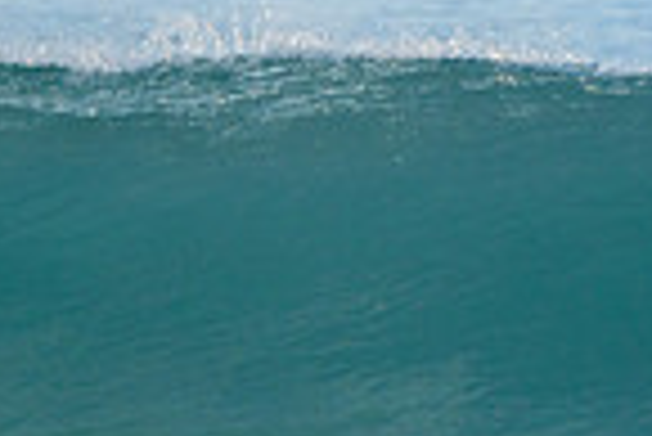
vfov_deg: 0.7
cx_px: -612
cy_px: 209
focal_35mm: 2003
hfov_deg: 1.0
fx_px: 36312
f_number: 5.6
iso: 360
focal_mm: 500
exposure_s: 1/2000
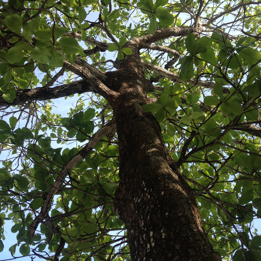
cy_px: 103
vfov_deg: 39.8
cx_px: 130
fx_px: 358
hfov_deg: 40.0
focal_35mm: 42
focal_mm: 4.28
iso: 50
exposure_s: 1/546
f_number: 2.4
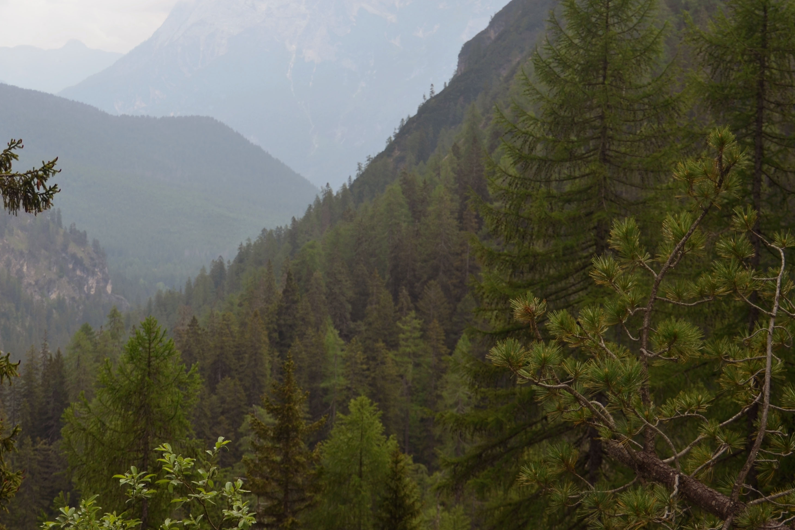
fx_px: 1789
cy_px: 109
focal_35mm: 81
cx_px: 307
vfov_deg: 16.7
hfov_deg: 25.0
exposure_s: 1/250
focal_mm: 32
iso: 100
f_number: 4.5
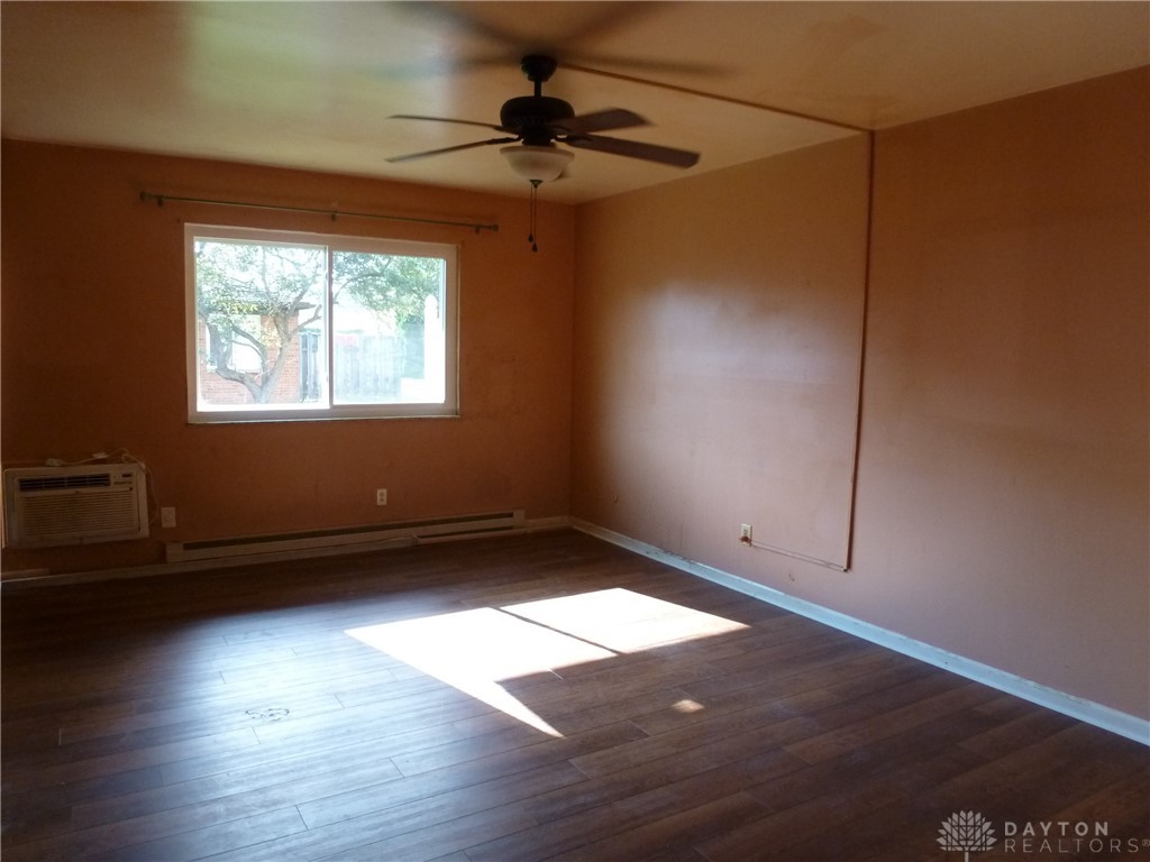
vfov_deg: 56.8
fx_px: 797
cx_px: 575
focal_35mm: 24
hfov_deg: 71.6
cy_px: 431
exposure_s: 1/60
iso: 320
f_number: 3.3
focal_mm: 4.3
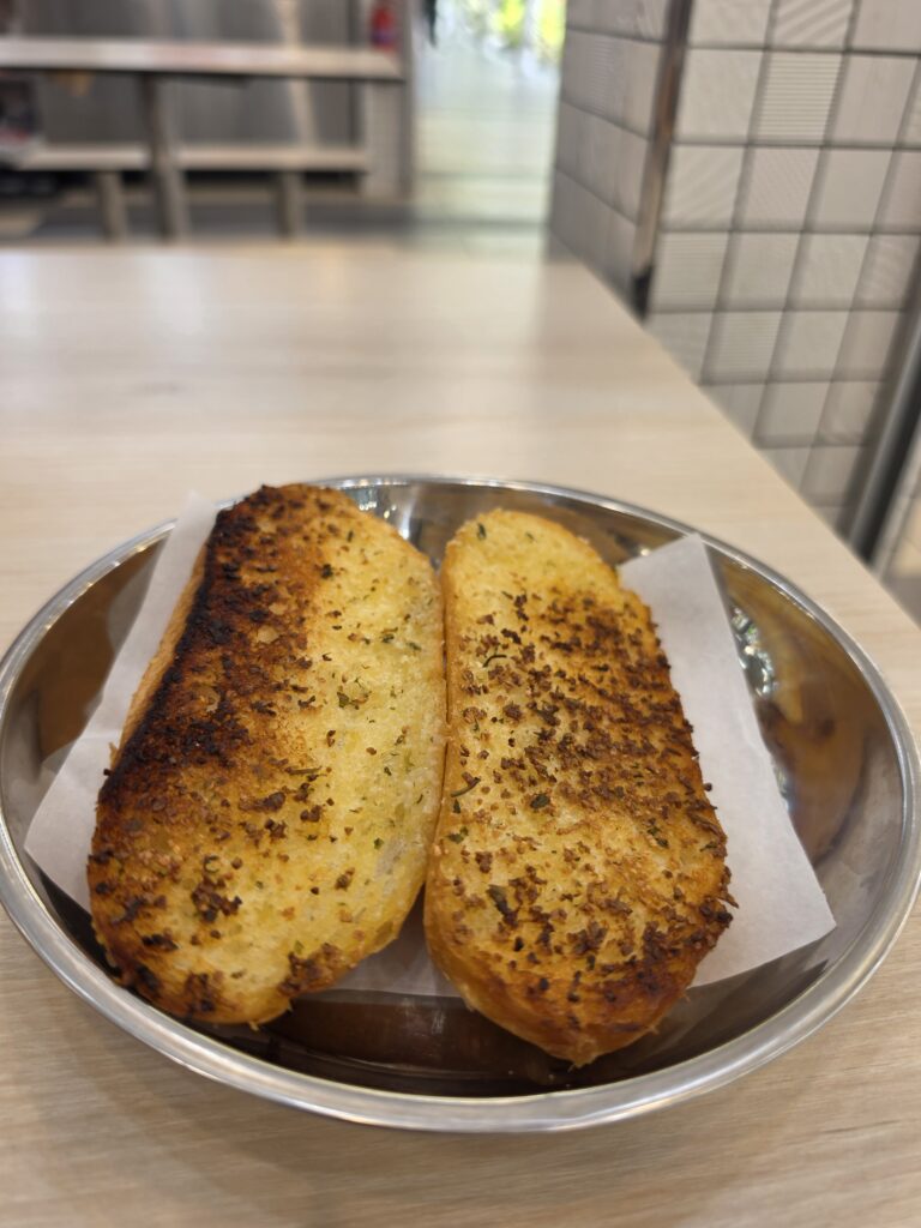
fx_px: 816
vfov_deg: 73.9
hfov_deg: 58.9
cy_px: 614
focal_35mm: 23
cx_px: 460
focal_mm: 6.5
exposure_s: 1/180
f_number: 1.4
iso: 50
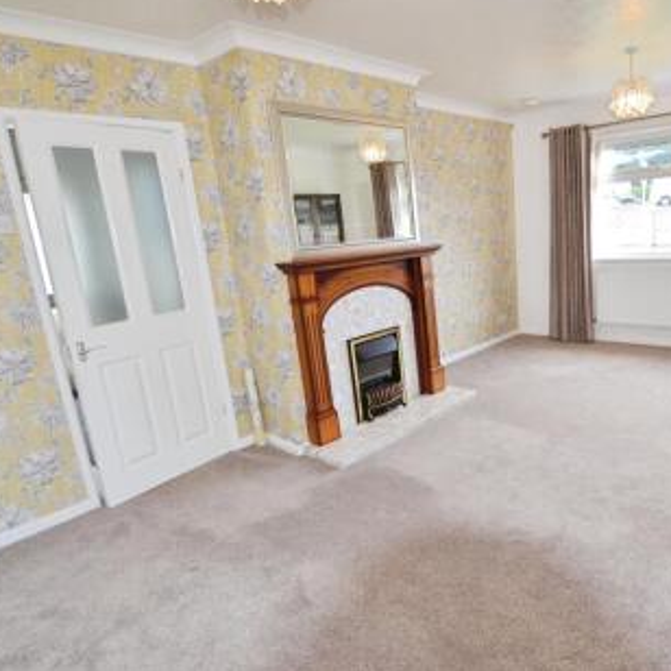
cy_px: 330
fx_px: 475
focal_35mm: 22
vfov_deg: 70.5
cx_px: 468
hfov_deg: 67.7
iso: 400
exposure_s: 1/100
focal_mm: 11
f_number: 4
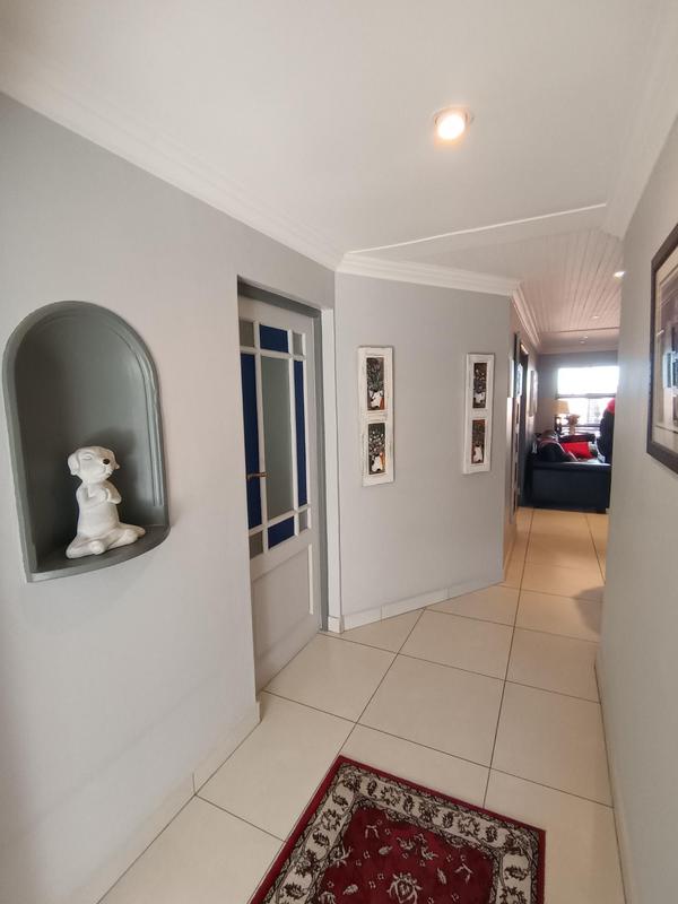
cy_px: 452
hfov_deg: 74.7
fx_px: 444
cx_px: 339
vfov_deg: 91.0
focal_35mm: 17
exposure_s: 1/50
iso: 693
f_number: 2.2
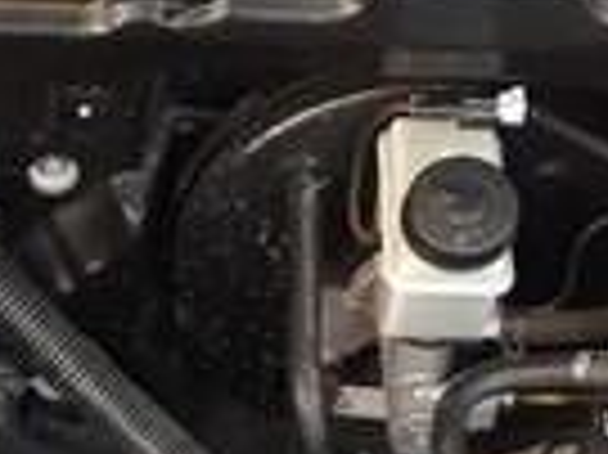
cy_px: 726
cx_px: -50
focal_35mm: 132
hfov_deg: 14.6
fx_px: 2316
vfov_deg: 10.7
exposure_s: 1/100
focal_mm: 3.6
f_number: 1.9
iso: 80
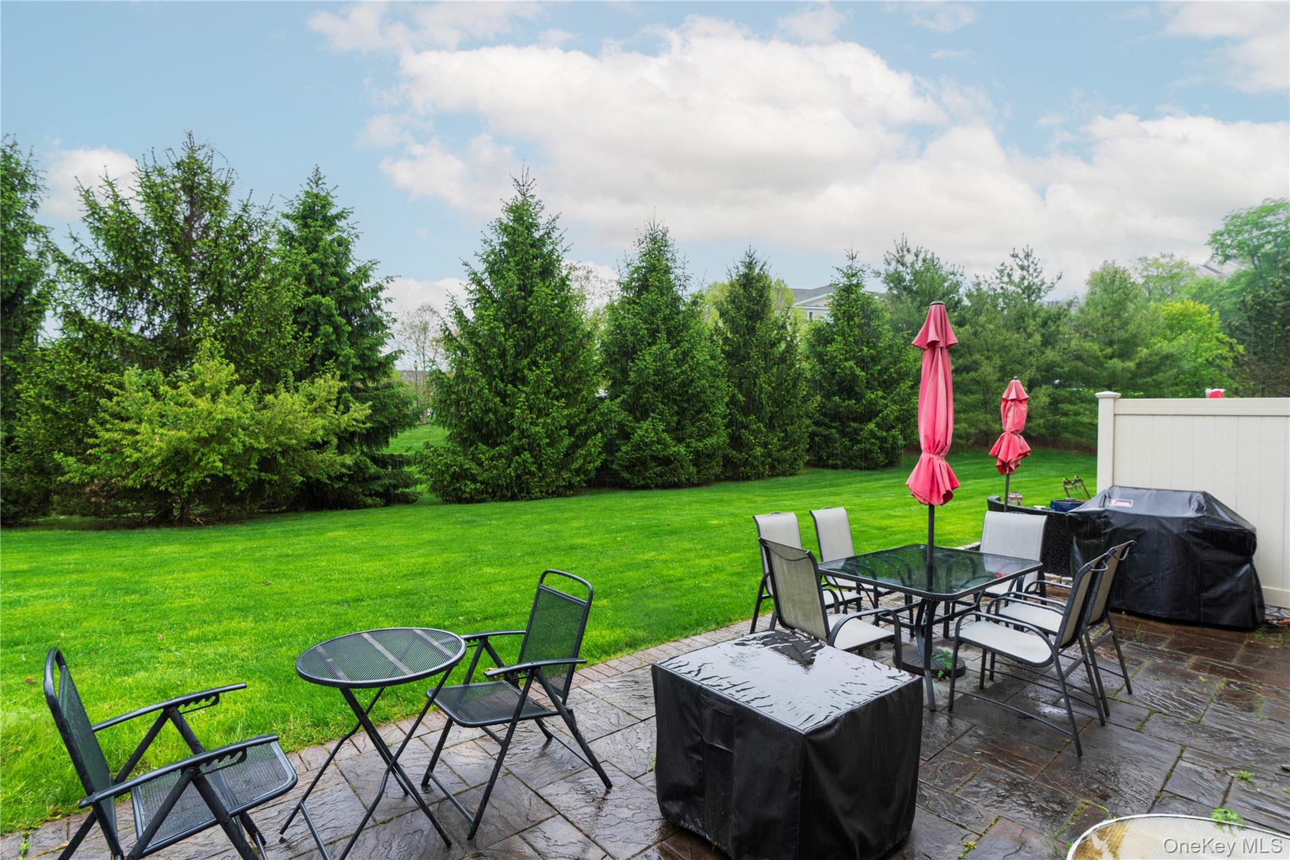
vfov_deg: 70.4
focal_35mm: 17
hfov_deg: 93.3
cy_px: 430
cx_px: 645
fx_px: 609
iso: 400
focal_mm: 17
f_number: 9
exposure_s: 1/125
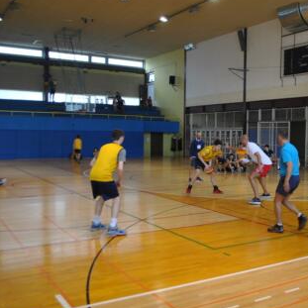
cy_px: 153
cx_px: 246
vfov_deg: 40.9
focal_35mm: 41
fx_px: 413
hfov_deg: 39.4
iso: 200
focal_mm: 20
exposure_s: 1/80
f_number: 4.5
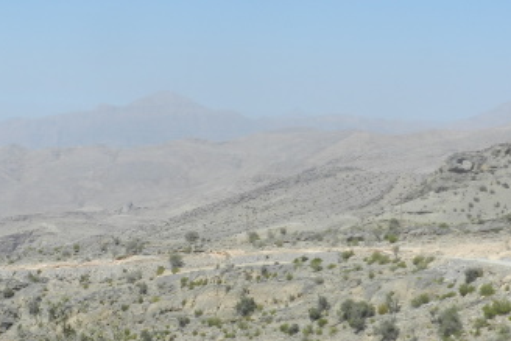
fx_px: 1093
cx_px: 83
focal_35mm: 77
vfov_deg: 17.7
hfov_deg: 25.7
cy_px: 165
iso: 160
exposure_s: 1/1000
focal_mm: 6.7
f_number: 5
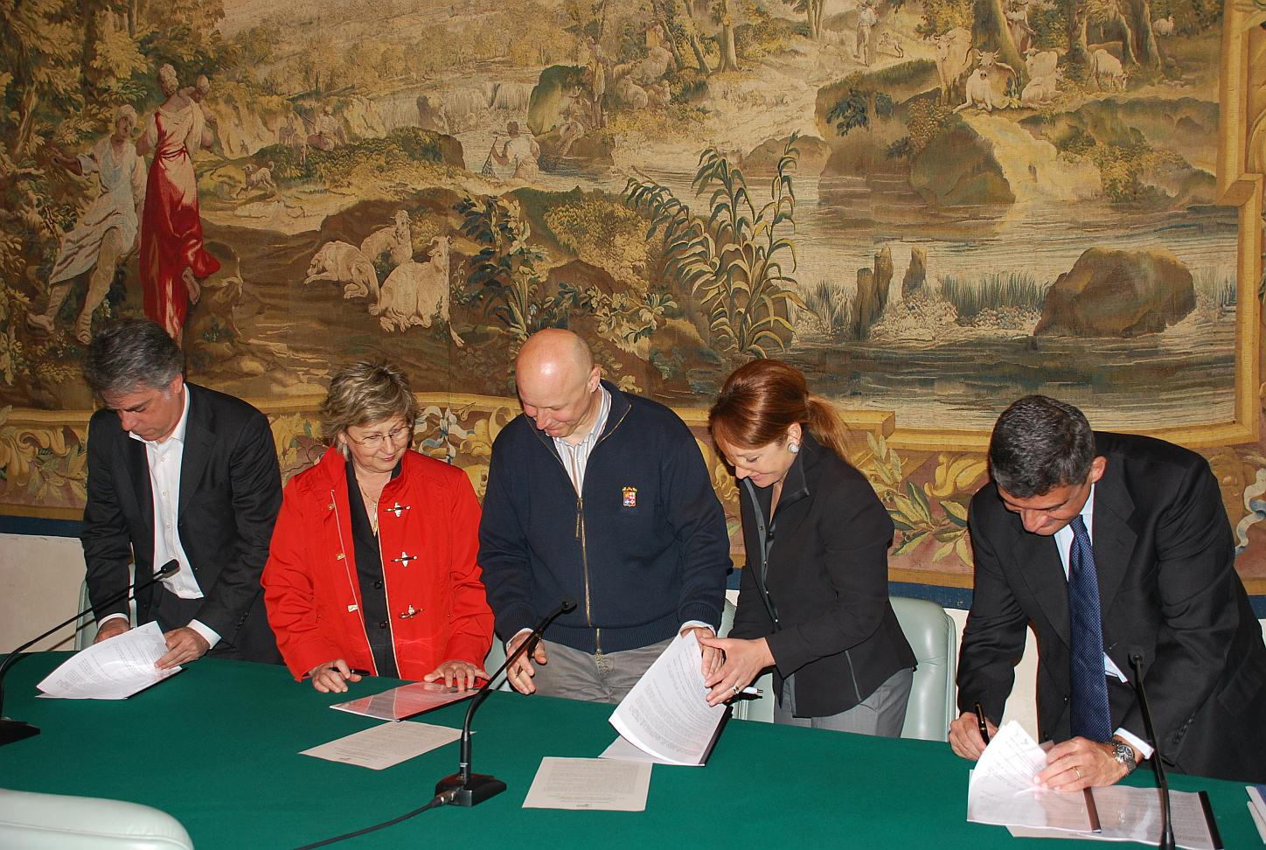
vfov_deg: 34.4
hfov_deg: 49.5
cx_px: 633
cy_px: 425
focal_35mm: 39
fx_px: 1374
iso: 250
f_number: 4
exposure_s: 1/60
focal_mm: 26
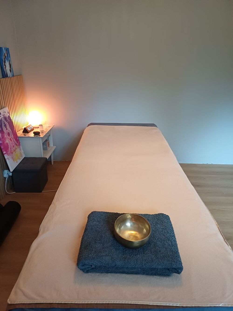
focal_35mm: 25
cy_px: 156
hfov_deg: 54.9
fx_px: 224
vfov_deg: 69.4
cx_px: 116
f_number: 1.8
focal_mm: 4.65
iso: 640
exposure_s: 1/20
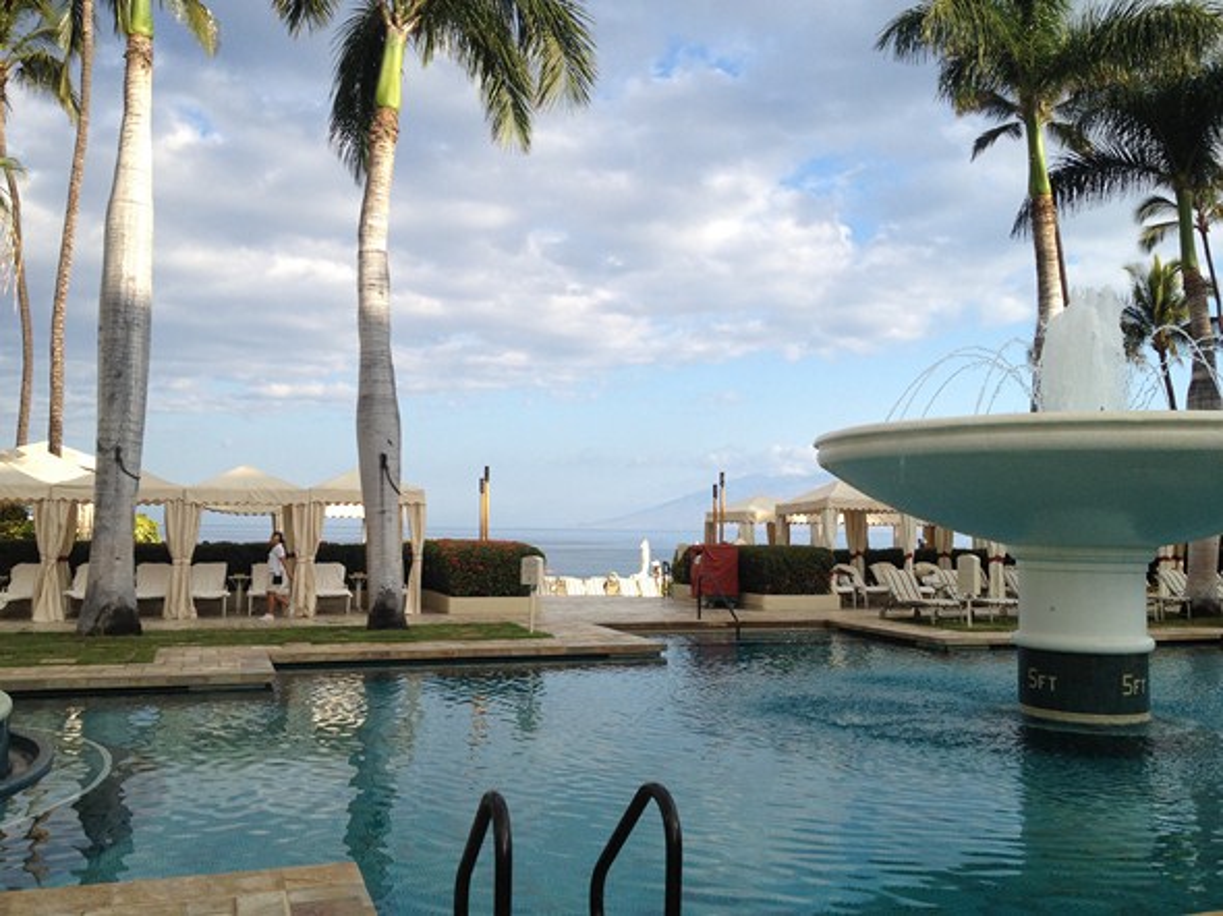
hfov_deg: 52.6
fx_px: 1236
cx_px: 612
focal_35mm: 35
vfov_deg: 40.7
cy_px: 458
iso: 64
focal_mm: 4.28
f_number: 2.4
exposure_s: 1/1042
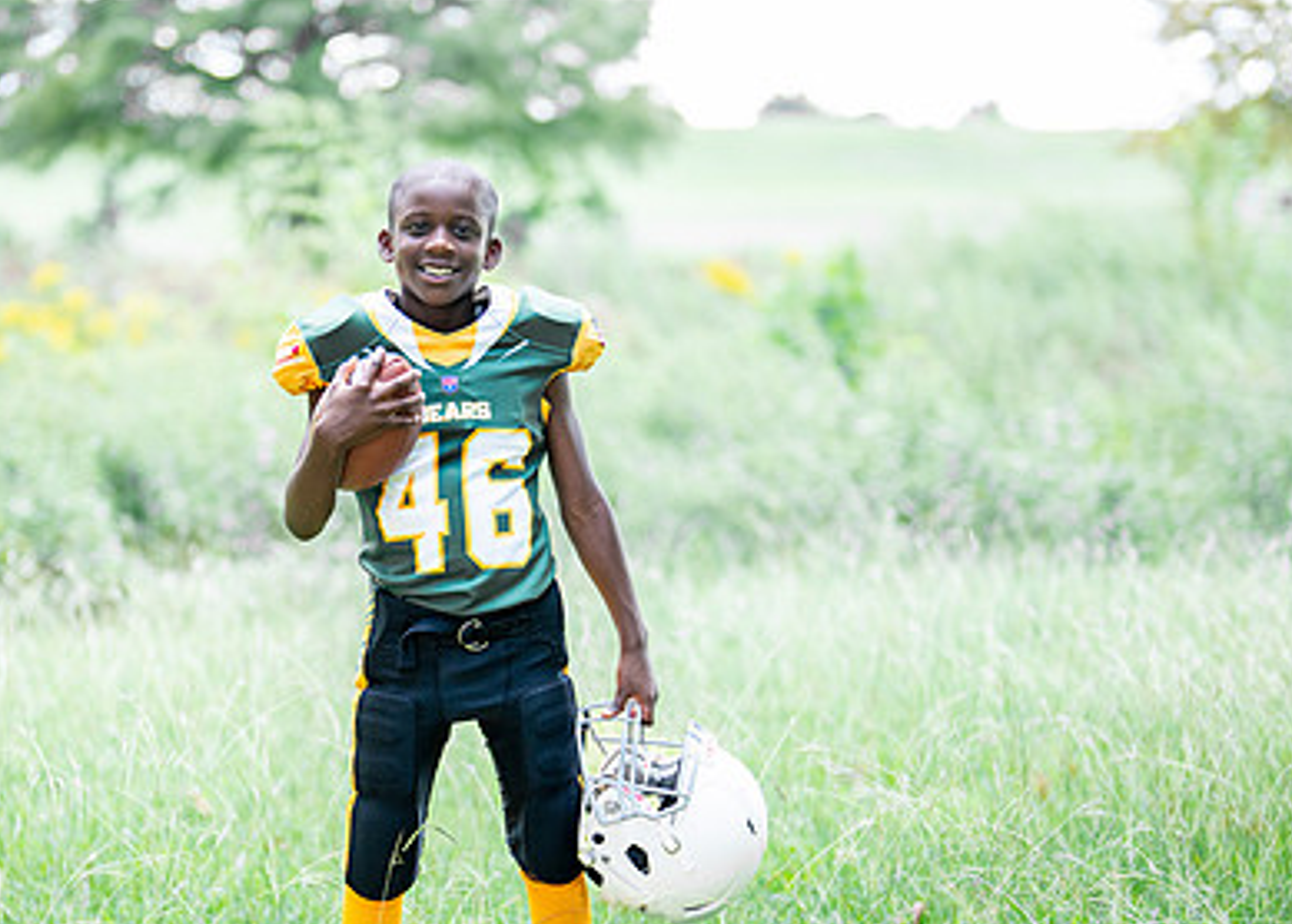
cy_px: 598
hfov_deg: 22.3
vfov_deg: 16.1
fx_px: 3266
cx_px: 496
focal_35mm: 89
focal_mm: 50
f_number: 1.2
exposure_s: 1/1000
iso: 320
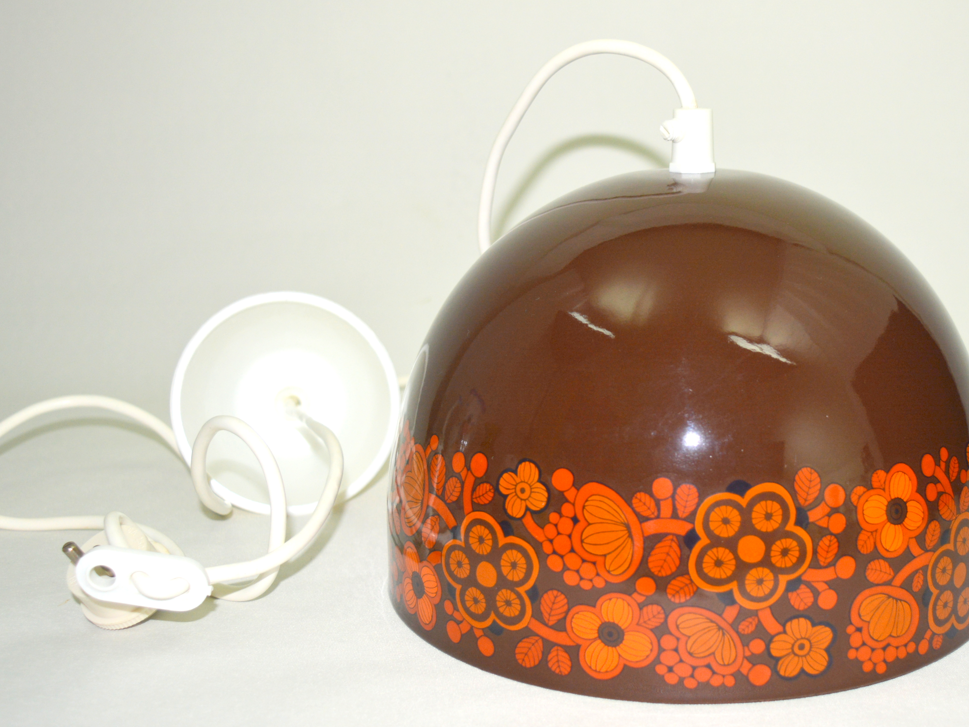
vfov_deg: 27.6
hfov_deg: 35.9
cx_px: 653
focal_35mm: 53
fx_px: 1477
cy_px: 338
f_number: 3.8
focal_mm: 23
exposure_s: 1/90
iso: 200
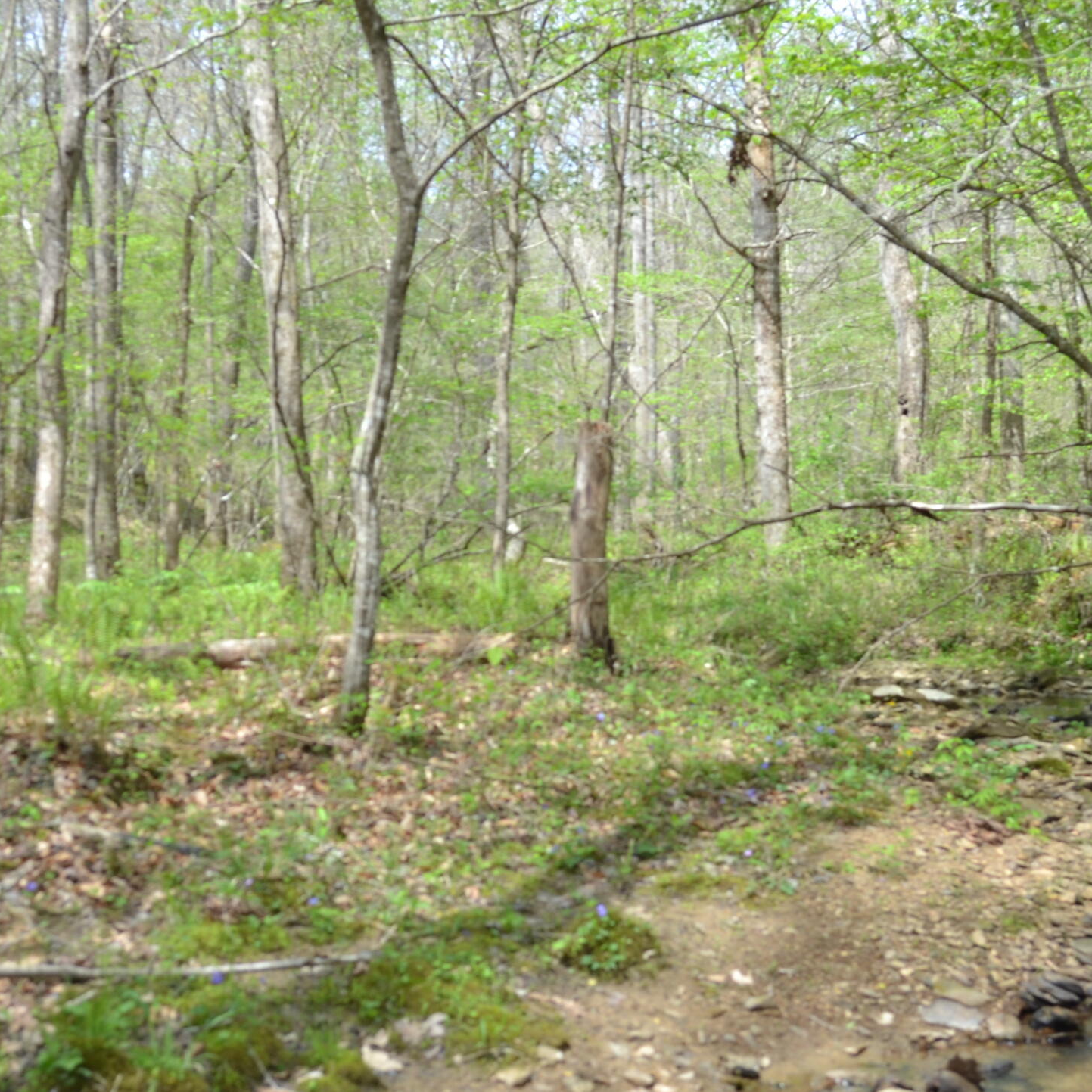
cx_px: 479
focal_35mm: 53
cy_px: 538
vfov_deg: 32.2
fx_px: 1892
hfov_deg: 32.2
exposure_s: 1/125
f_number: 5.6
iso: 100
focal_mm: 20
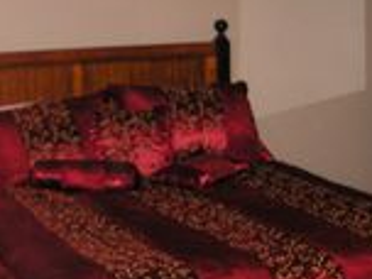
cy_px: 154
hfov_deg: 21.2
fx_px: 989
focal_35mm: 92
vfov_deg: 16.1
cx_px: 132
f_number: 2.8
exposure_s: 1/40
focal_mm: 5.8
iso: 200
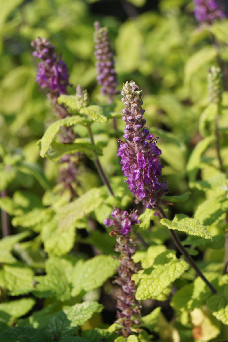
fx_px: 784
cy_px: 171
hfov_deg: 16.6
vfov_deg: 24.6
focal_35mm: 82
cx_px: 114
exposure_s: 1/250
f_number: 6.3
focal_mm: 55
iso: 100
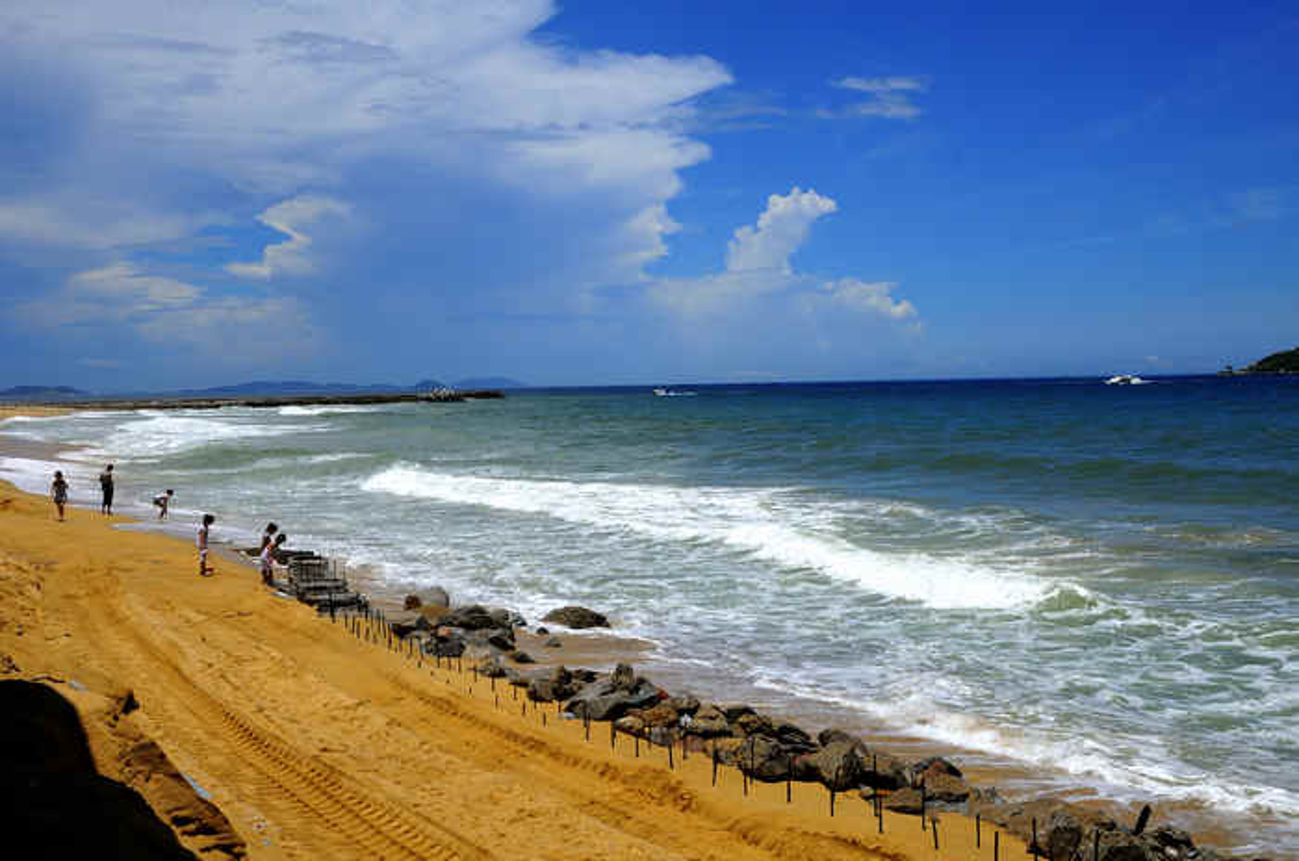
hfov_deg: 46.5
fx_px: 1513
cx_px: 650
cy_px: 430
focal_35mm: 42
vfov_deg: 31.8
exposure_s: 1/640
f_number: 11
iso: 200
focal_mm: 28
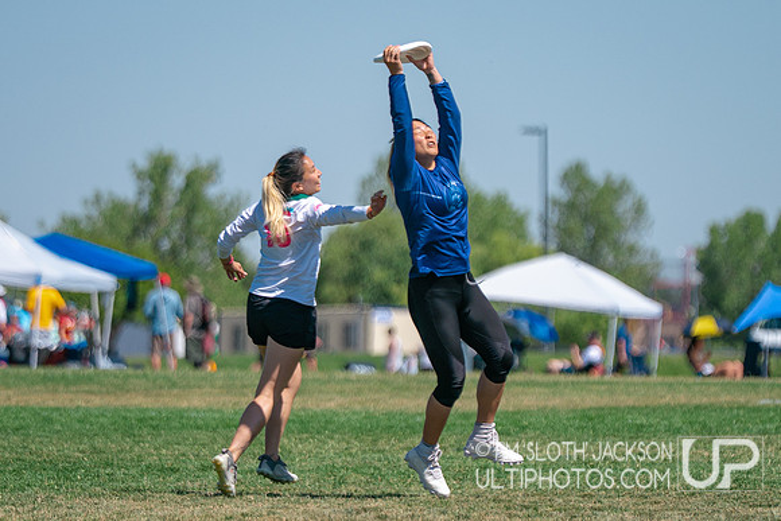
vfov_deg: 3.6
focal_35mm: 378
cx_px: 429
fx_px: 8211
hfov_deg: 5.4
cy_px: 245
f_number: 2.8
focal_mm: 200
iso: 250
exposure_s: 1/5000
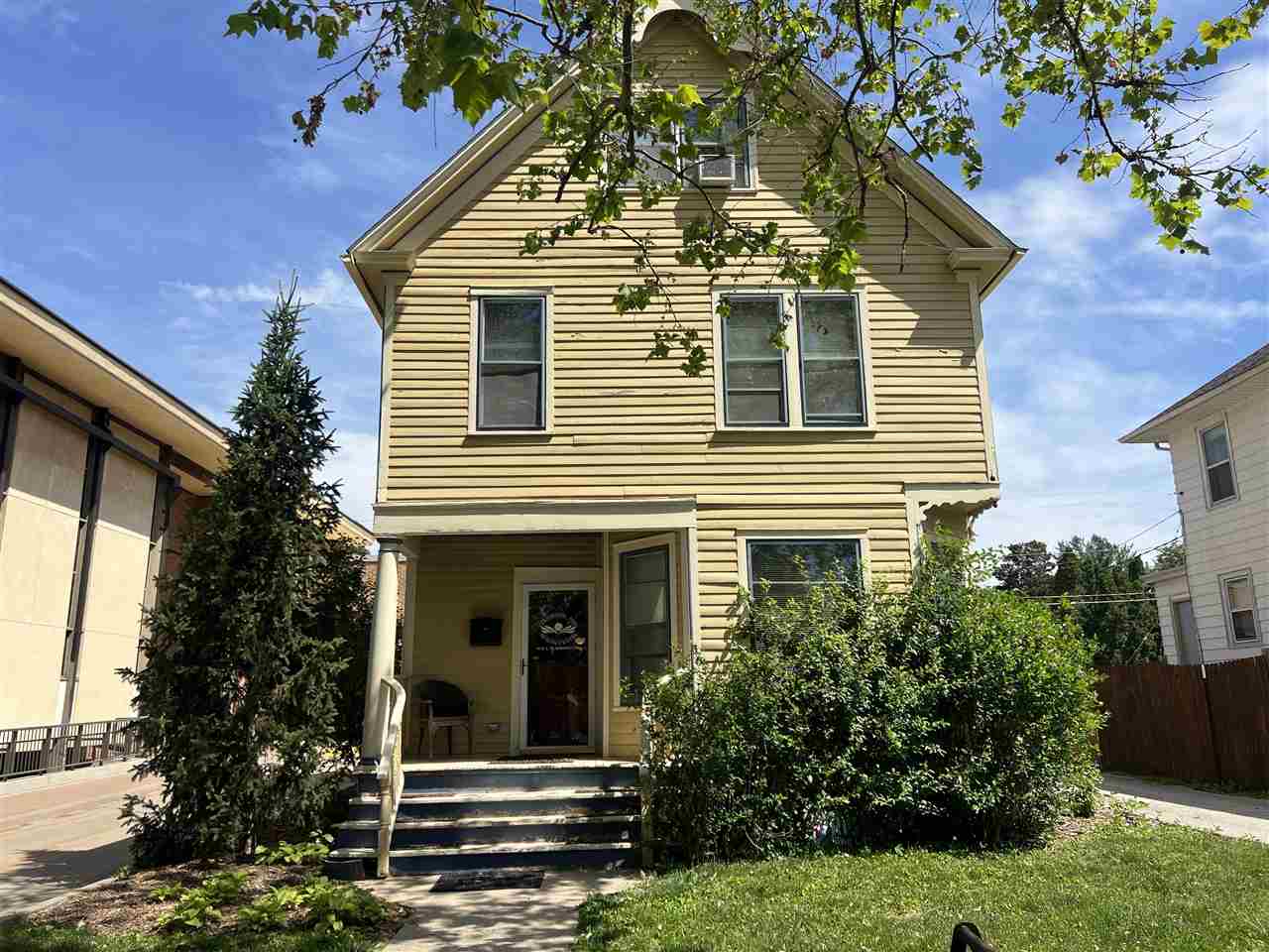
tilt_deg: +12.0
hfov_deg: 67.3
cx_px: 634
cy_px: 476
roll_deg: +2.1
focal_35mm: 26
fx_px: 953
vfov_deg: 53.1
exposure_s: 1/3968
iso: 50
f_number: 1.5
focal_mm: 5.7
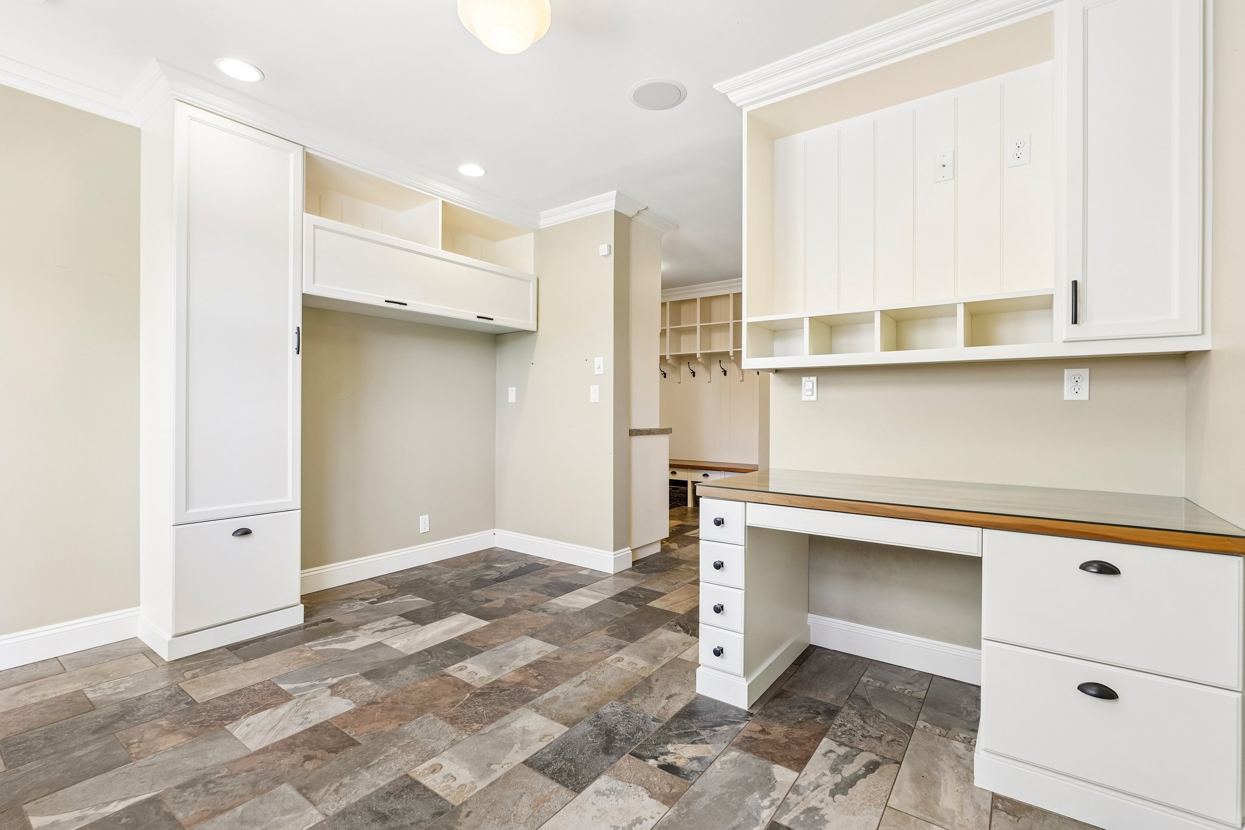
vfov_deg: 73.7
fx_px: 553
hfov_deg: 96.7
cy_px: 415
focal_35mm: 16
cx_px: 622
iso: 400
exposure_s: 1/25
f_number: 8
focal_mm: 16
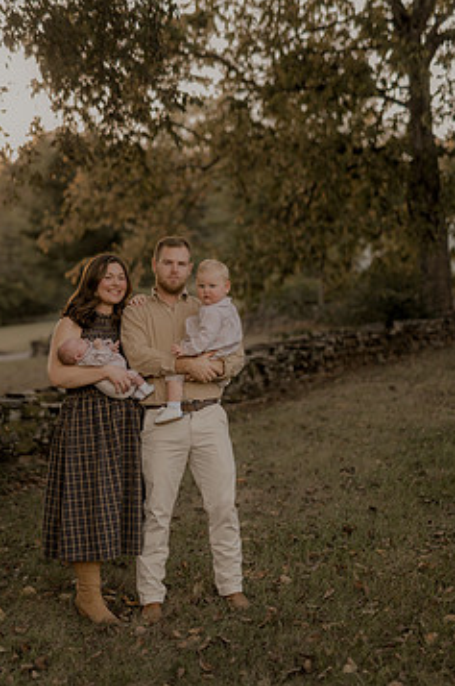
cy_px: 398
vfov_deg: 31.9
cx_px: 181
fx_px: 1198
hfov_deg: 21.5
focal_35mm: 63
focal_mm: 50
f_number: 1.8
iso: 160
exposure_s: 1/400
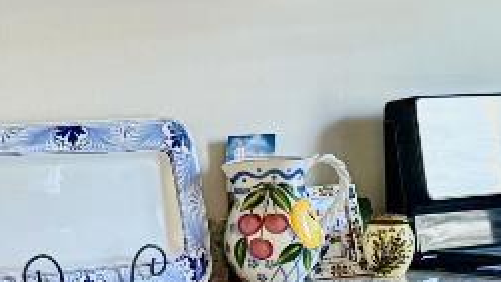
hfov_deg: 13.7
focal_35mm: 157
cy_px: 125
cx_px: 281
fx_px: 2087
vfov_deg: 7.7
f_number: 1.78
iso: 320
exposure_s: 1/60
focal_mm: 6.76
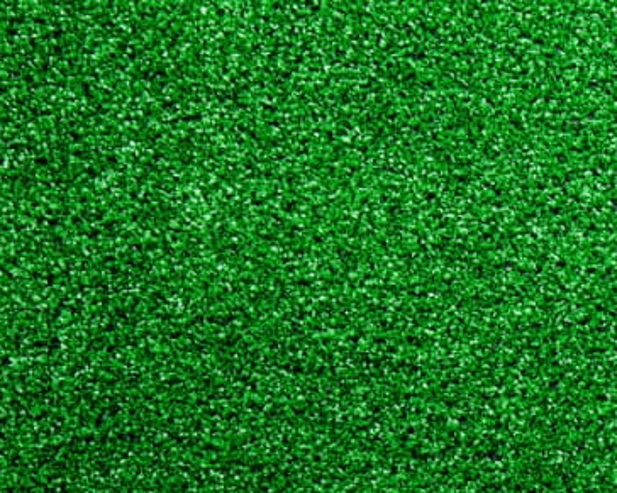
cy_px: 633
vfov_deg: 9.9
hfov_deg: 11.9
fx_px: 2793
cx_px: 970
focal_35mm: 153
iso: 100
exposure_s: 1/160
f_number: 11
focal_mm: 35
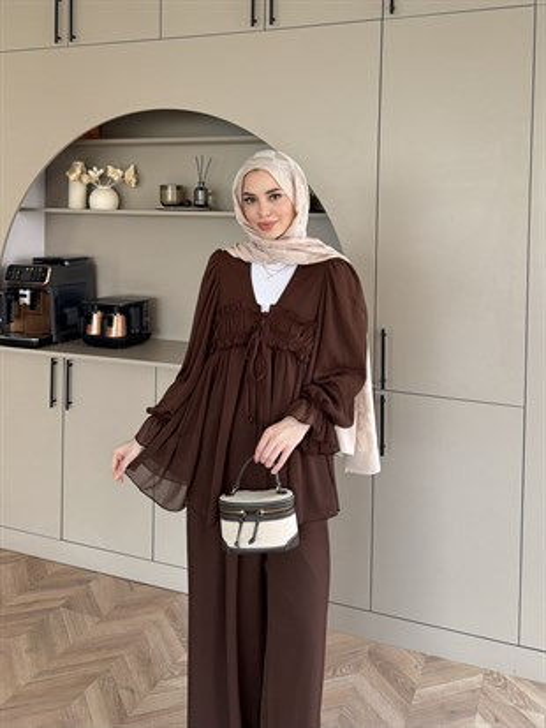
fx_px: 504
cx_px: 273
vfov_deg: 71.6
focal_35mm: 24
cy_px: 364
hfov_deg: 56.8
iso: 160
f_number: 1.78
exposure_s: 1/121
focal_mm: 6.76
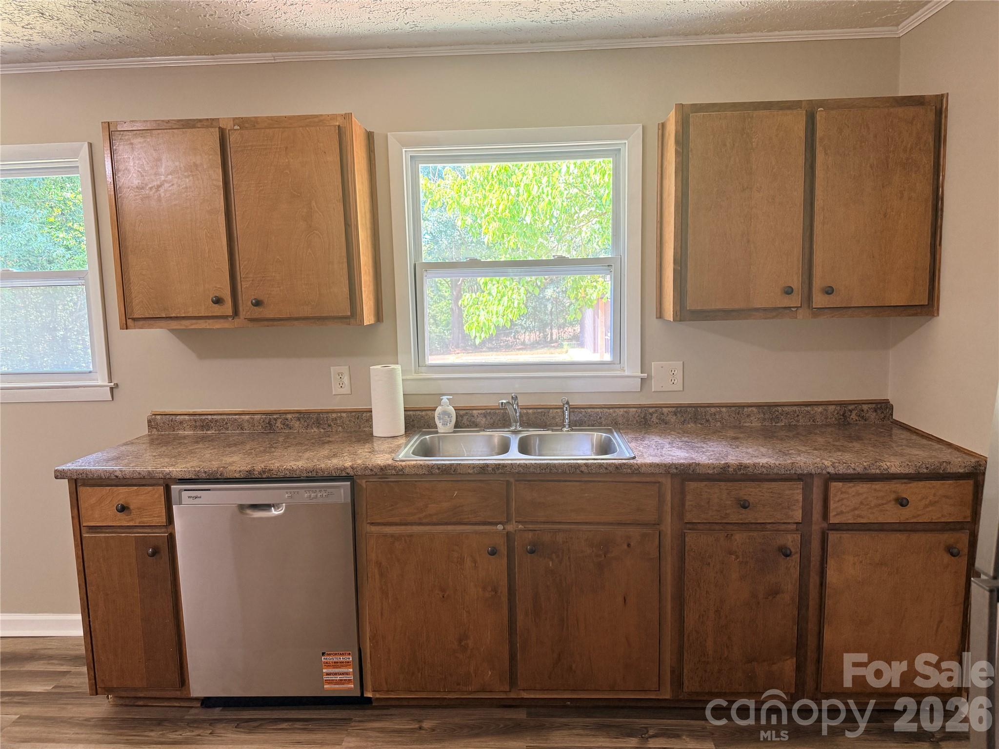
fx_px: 693
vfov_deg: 56.8
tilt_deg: -5.9
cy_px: 374
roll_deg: +1.6
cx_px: 500
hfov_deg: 71.6
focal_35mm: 24
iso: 200
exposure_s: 1/60
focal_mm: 6.76
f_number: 1.78
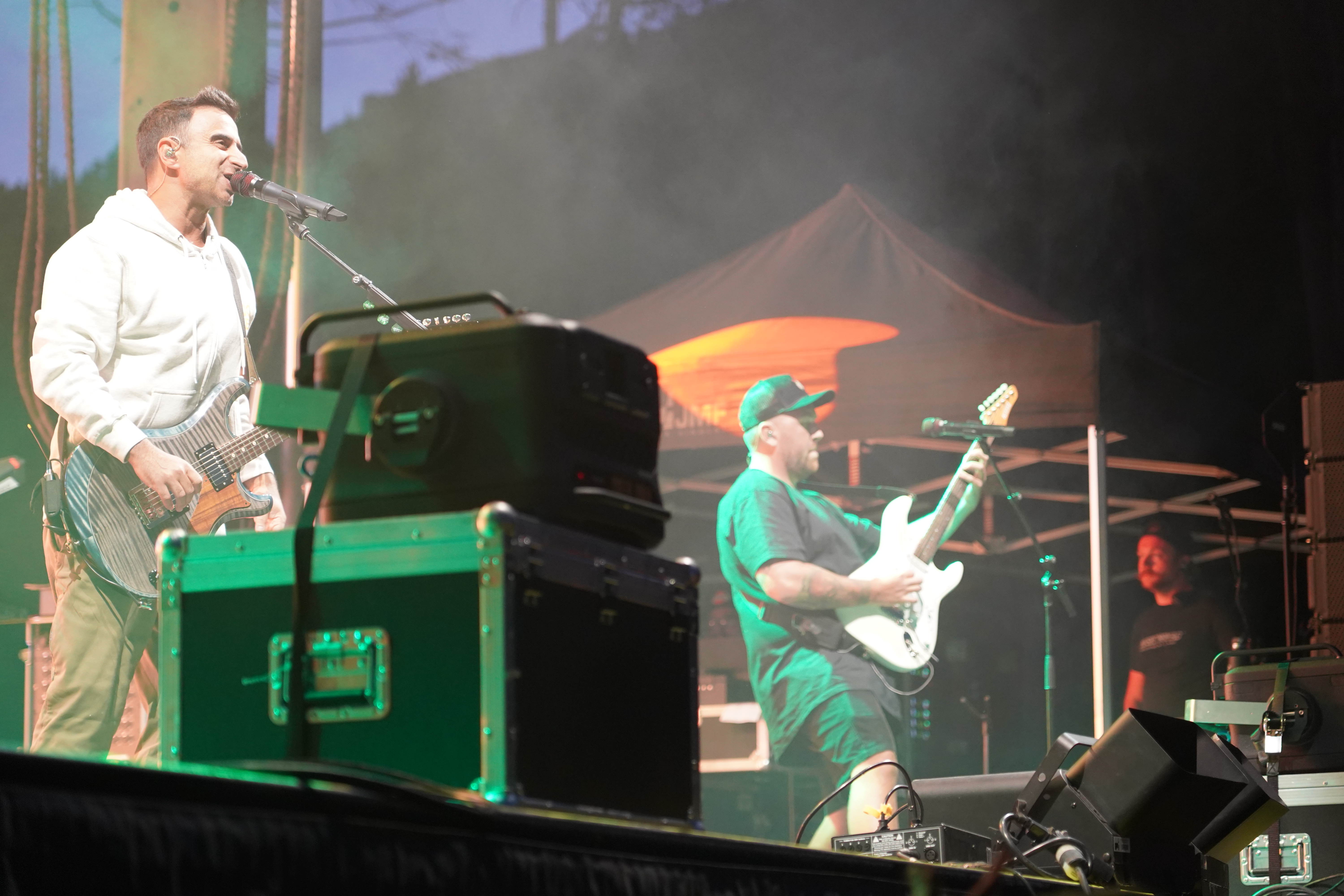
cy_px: 448
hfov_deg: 19.5
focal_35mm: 105
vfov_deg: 13.0
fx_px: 3920
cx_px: 672
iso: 3200
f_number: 4
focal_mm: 105
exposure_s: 1/160
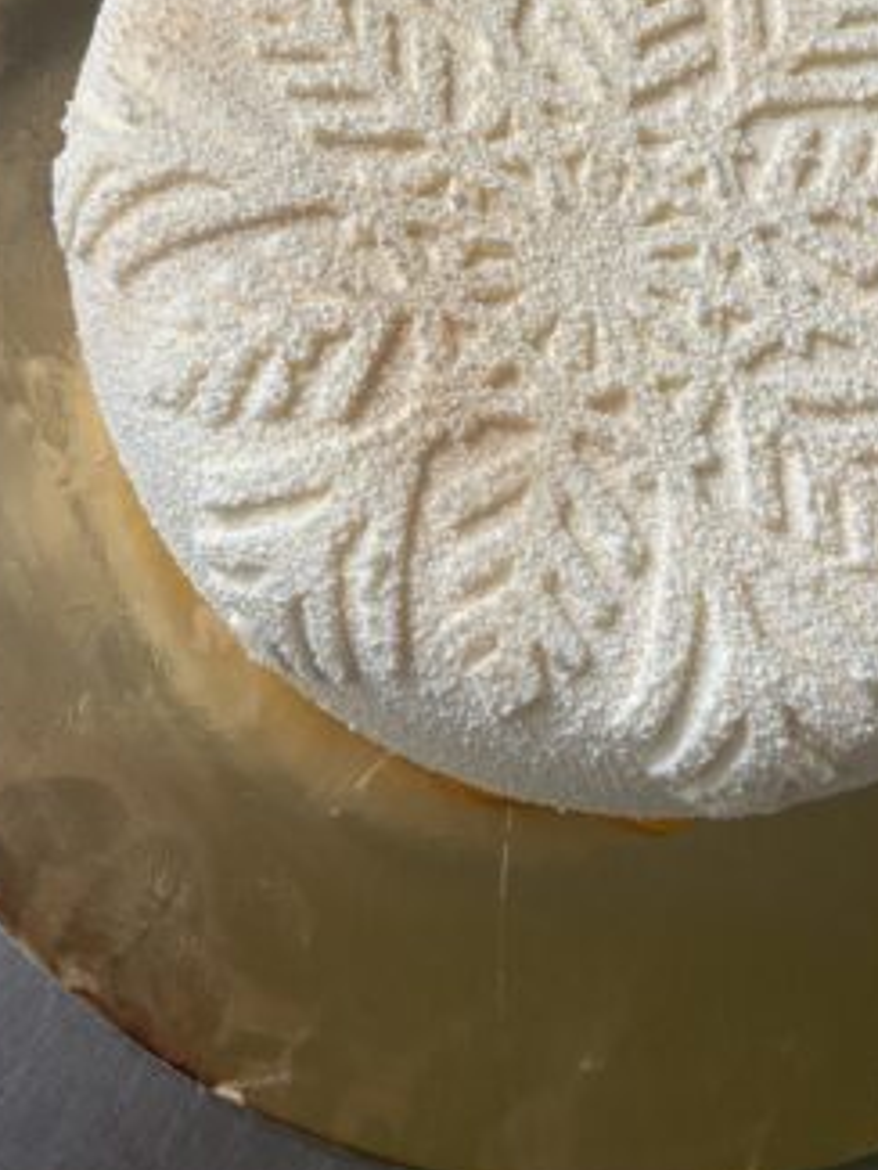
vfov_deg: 45.6
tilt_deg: -64.0
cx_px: 506
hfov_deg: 35.9
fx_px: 1352
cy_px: 338
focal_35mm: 40
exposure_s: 1/60
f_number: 1.8
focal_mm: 4.25
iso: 160
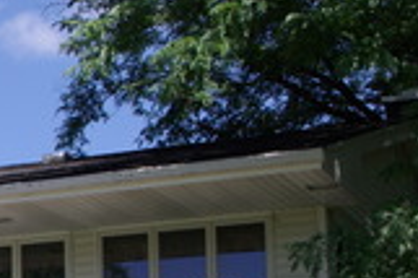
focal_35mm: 143
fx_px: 1659
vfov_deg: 9.5
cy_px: 327
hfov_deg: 12.9
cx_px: -356
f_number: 8
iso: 100
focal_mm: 24
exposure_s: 1/180
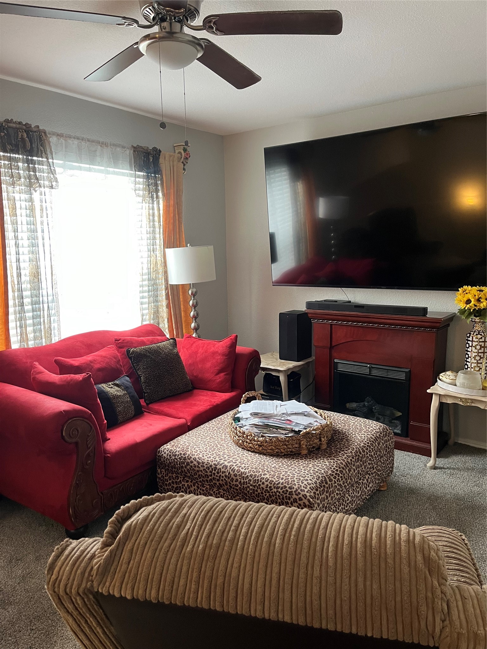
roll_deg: +1.8
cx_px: 244
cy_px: 324
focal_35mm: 26
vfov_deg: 67.3
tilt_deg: -8.6
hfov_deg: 53.1
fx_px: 488
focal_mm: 5.1
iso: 250
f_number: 1.6
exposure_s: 1/60
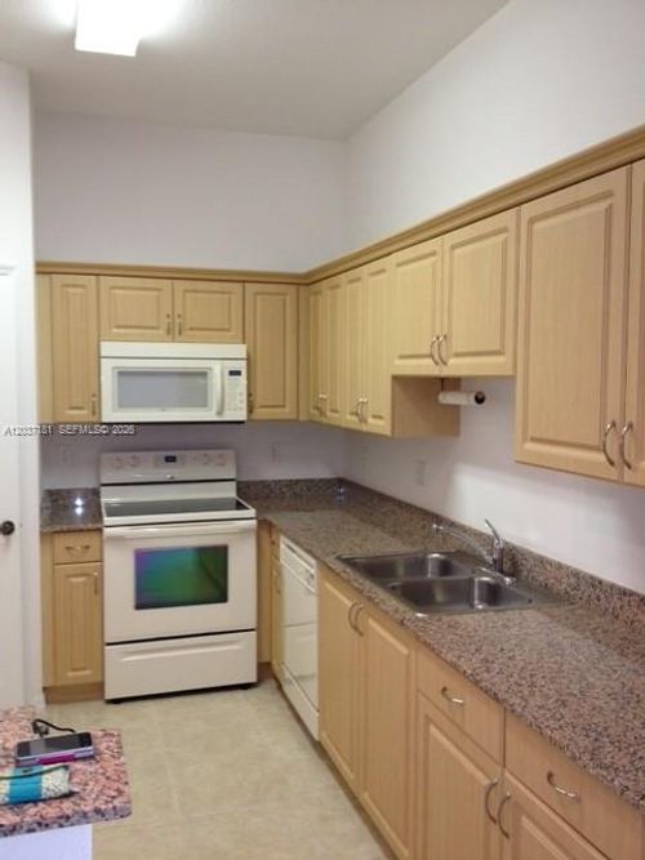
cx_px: 322
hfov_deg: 40.7
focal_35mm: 35
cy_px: 430
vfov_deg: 52.6
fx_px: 870
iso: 64
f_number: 2.4
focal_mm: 4.28
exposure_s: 1/20
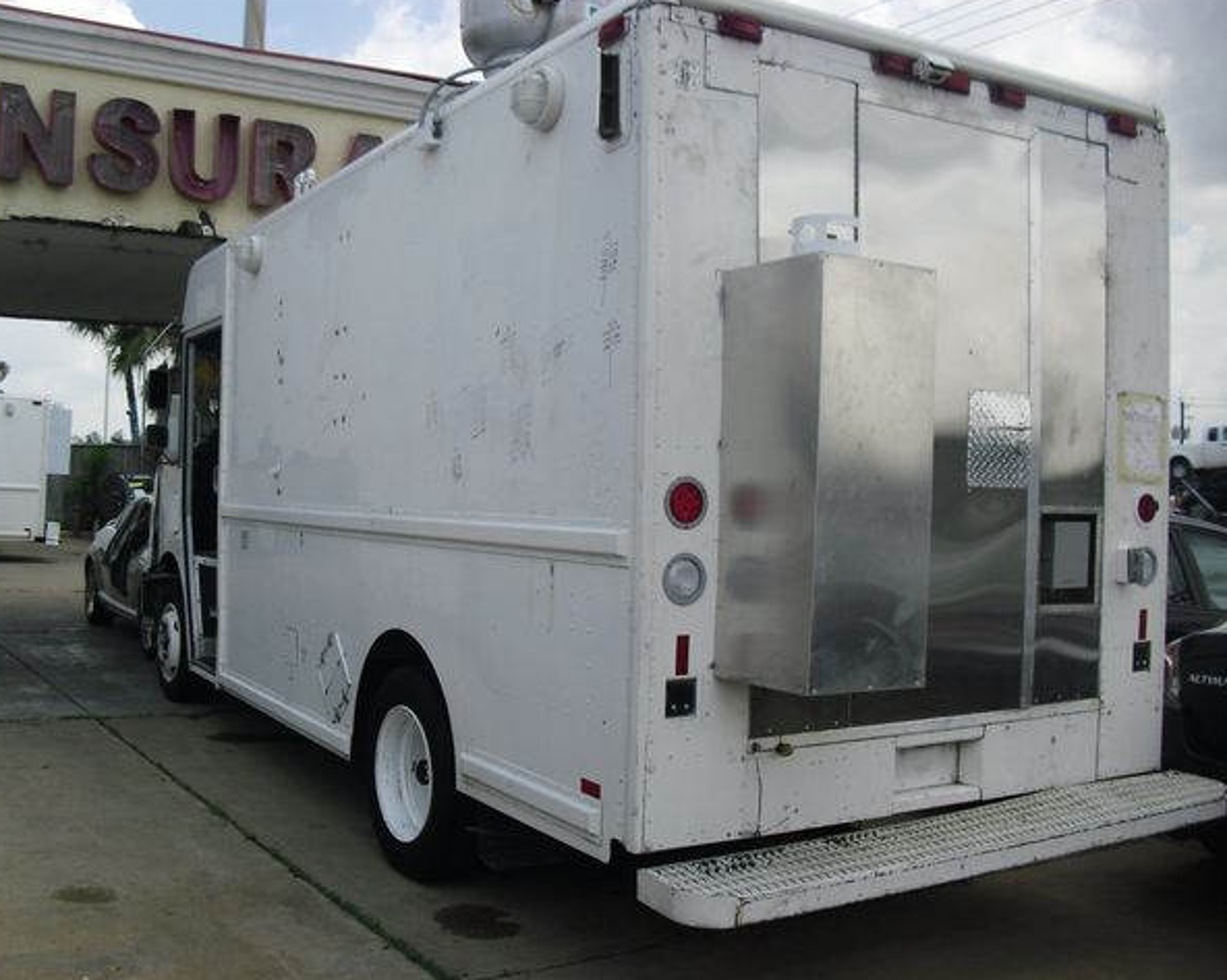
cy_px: 487
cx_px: 570
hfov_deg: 47.9
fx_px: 1379
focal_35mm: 38
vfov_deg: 39.1
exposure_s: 1/160
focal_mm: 6.3
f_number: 7.8
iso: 80
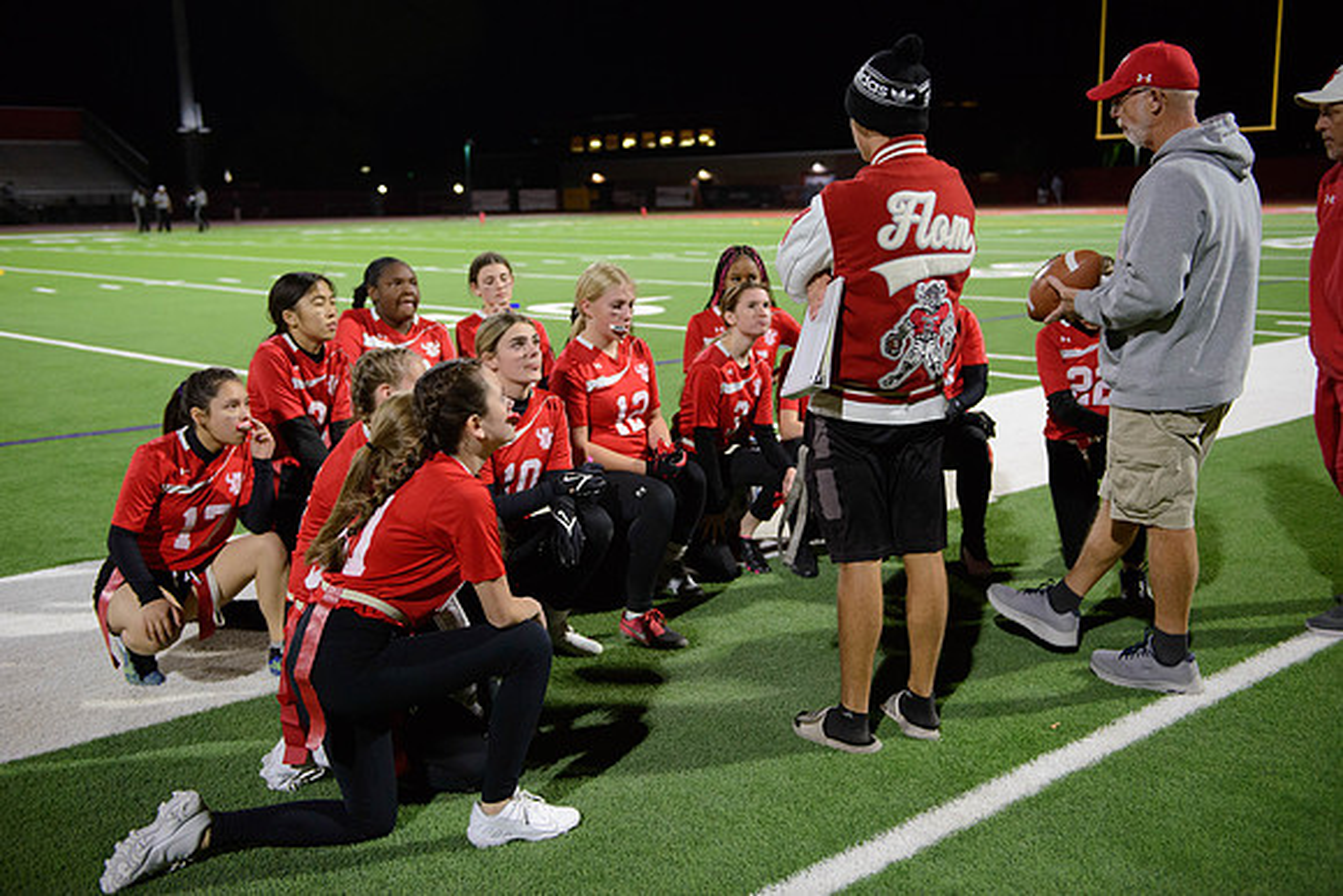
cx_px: 672
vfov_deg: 33.4
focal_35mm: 40
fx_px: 1493
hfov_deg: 48.4
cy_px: 448
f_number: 2.8
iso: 3200
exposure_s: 1/320
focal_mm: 40
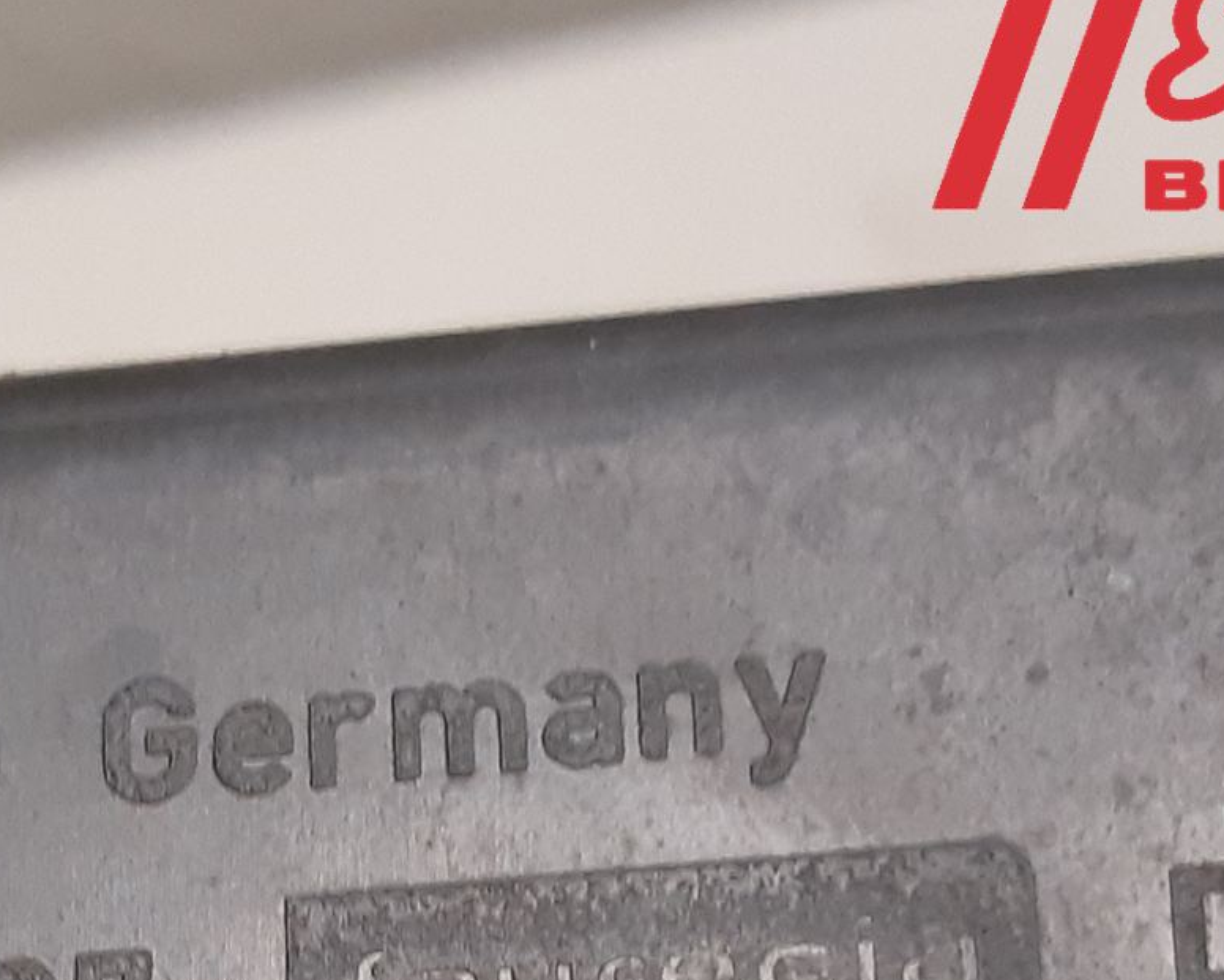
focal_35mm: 67
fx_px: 2427
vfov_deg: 21.3
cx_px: 285
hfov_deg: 27.8
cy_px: 1155
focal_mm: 3.93
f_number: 1.7
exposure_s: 1/50
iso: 200
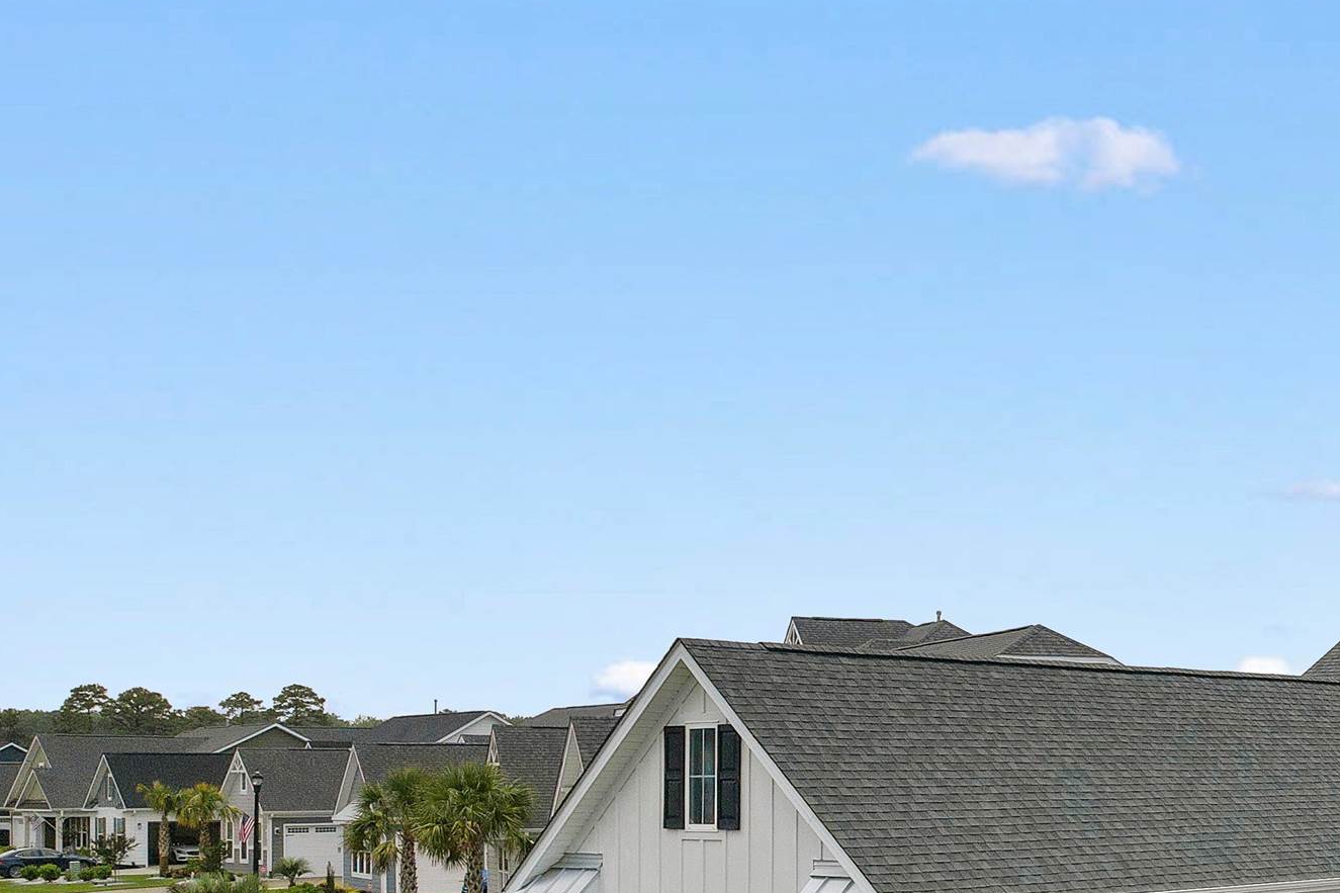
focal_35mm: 51
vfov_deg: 25.9
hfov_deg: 34.9
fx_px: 1898
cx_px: 1374
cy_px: 735
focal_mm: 8.38
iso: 100
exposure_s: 1/250
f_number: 2.8
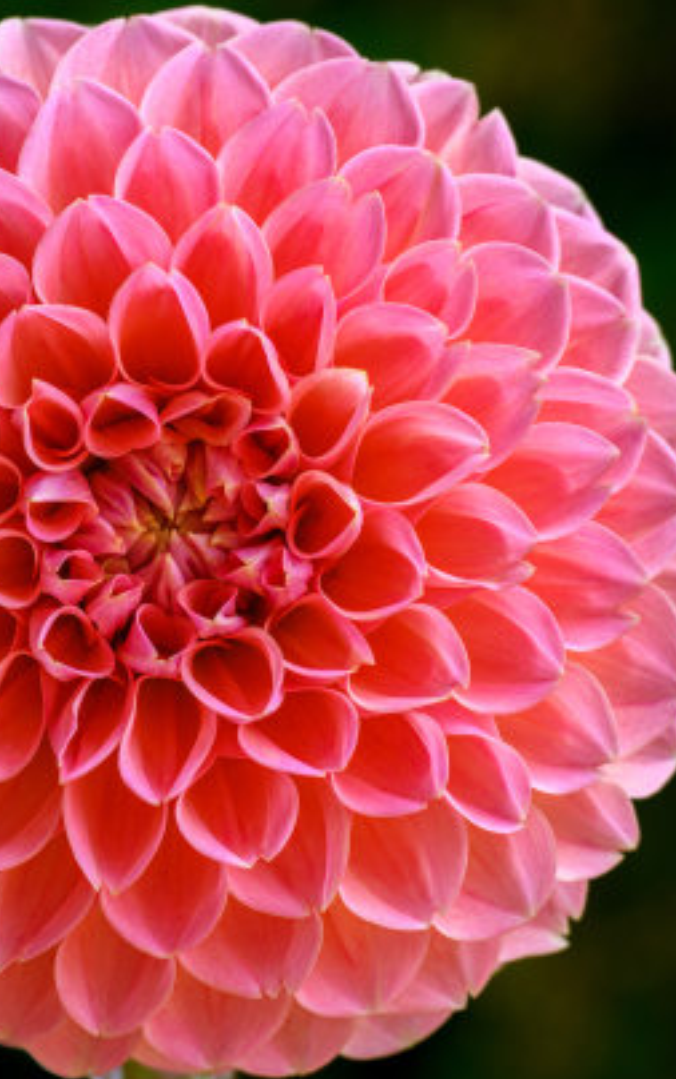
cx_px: 179
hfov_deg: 12.1
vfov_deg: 19.3
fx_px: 3179
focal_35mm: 108
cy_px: 542
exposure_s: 1/100
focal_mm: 70
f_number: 9
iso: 125
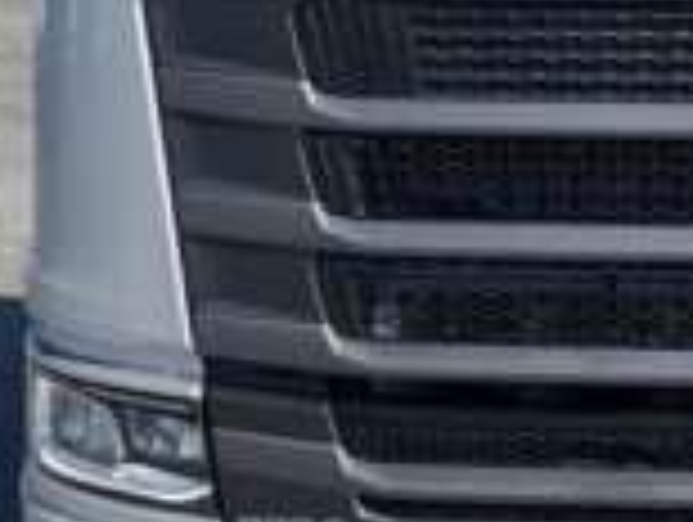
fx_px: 2025
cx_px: 454
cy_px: -144
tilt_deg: +4.2
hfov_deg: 19.4
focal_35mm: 101
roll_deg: +0.2
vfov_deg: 14.1
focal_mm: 4.2
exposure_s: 1/3300
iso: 32
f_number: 1.6
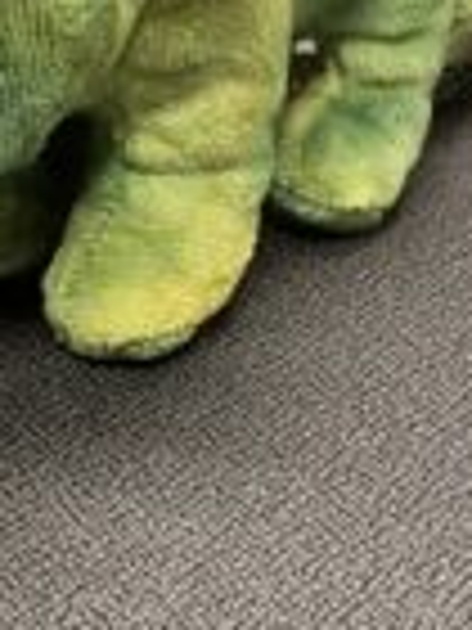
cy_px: 176
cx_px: 63
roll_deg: -5.8
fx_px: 1454
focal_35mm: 80
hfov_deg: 18.2
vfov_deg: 24.2
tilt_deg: -20.4
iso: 400
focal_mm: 3.99
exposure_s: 1/30
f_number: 1.8
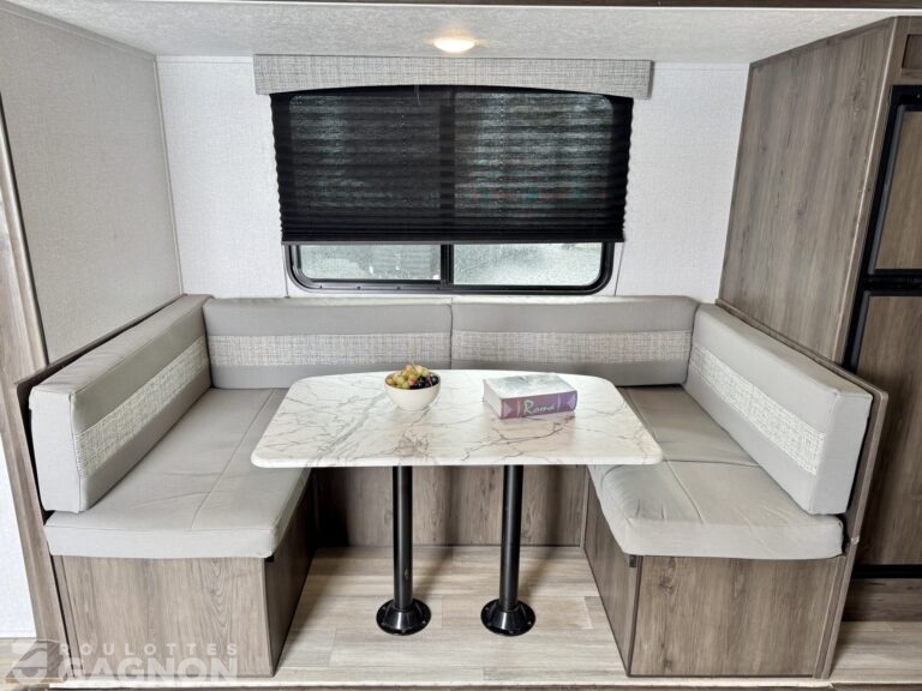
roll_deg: -0.9
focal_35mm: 24
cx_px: 461
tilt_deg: -17.6
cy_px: 346
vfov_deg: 56.8
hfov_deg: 71.6
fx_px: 639
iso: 160
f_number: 1.78
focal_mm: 6.76
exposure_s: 1/121
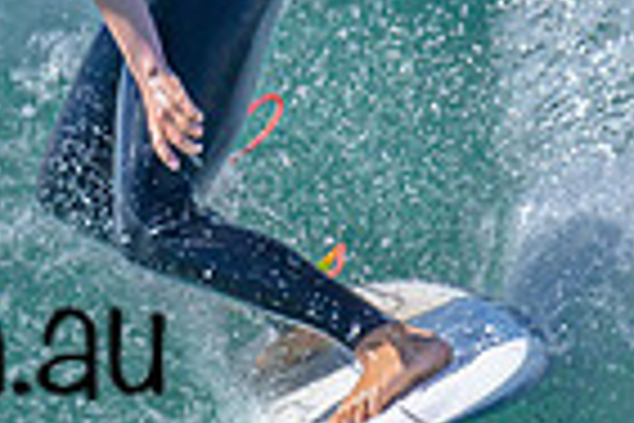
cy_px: 265
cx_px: -444
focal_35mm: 4278
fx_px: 75334
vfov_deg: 0.3
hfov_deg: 0.5
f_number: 6.3
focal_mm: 800
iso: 200
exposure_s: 1/2000
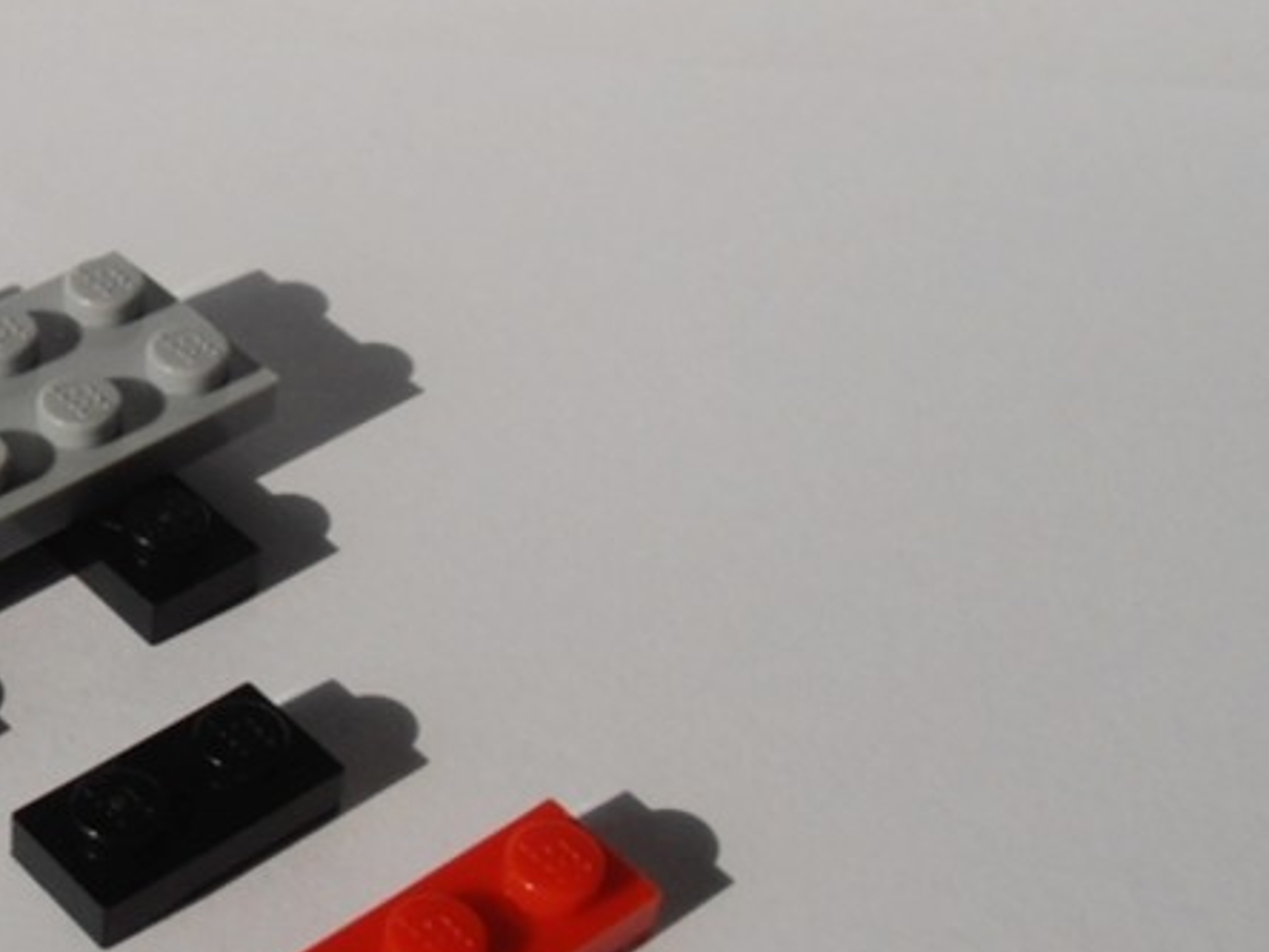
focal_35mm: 75
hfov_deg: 24.9
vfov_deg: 19.6
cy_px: 565
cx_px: 49
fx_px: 2749
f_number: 3.9
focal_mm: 6.61
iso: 80
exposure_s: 1/800
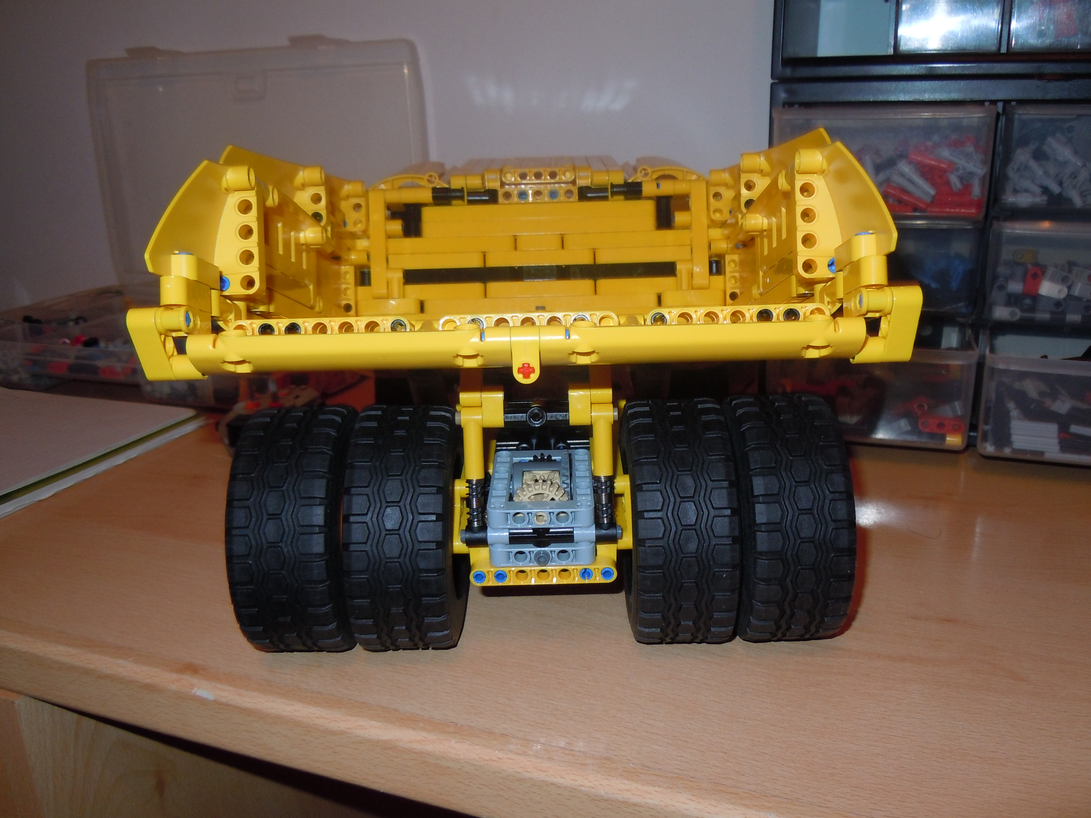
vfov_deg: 46.8
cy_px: 409
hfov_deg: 60.0
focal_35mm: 30
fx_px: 946
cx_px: 546
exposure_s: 1/30
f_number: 3.5
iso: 200
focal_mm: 5.4
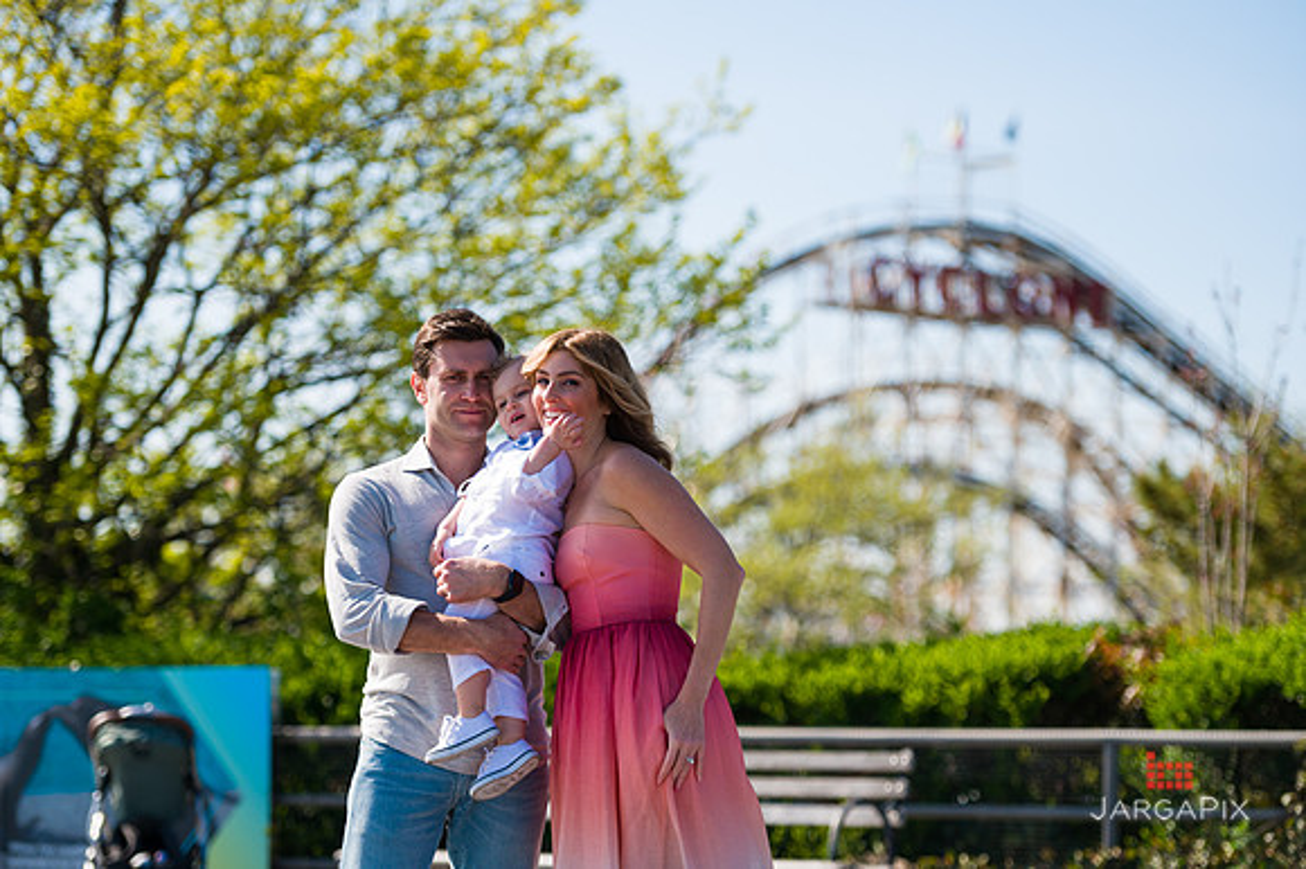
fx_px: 4061
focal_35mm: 112
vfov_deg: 12.2
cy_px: 434
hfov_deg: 18.3
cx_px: 653
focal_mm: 112
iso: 200
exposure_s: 1/2500
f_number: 3.2
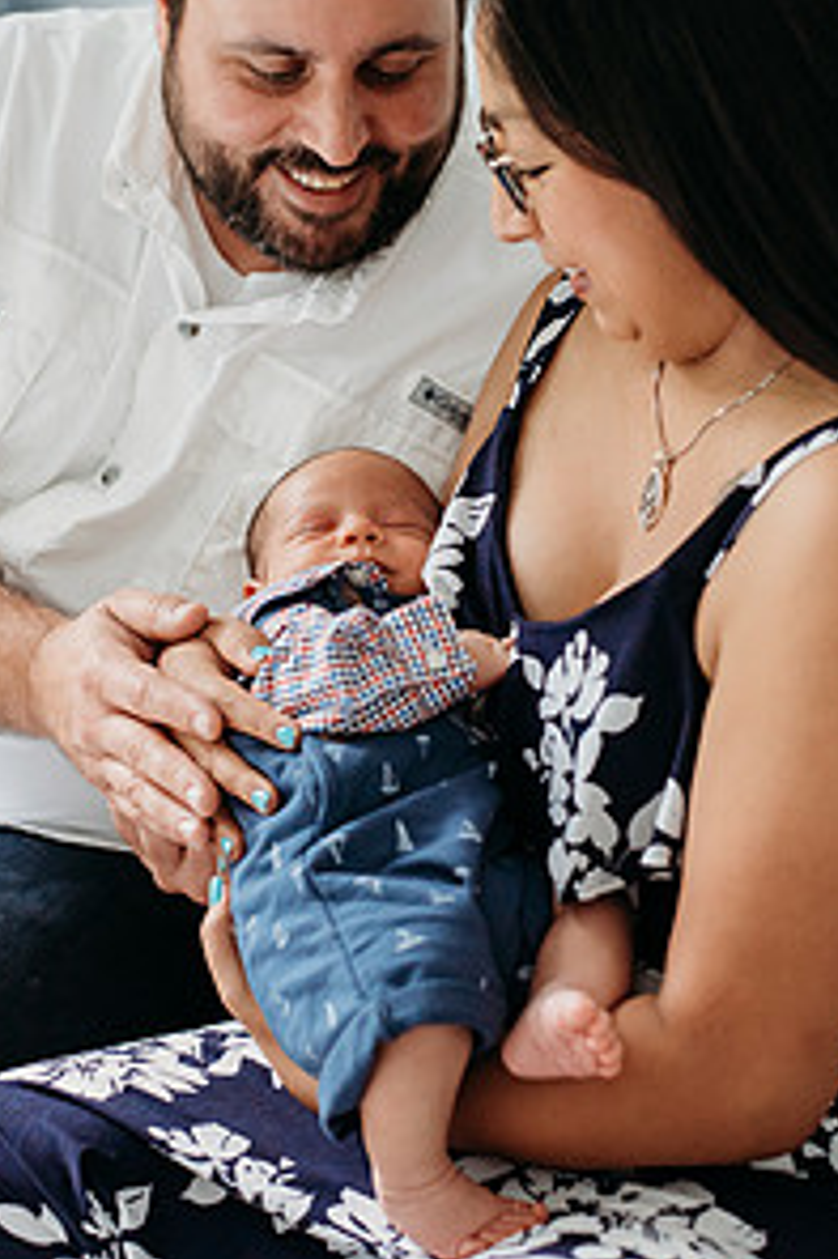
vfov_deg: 26.7
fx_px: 2657
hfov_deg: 17.9
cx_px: 413
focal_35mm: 76
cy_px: 612
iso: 1600
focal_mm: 50
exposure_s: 1/400
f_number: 2.8
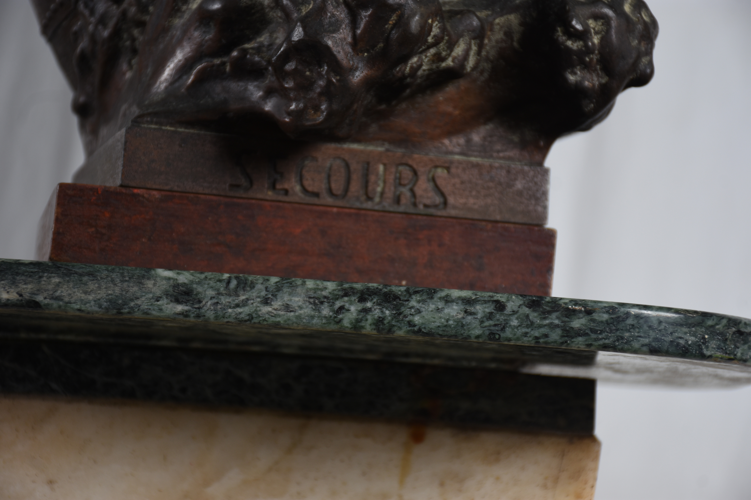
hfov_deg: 18.2
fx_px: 2347
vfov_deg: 12.2
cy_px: 250
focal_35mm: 112
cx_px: 376
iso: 200
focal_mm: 75
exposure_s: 1/80
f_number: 5.6
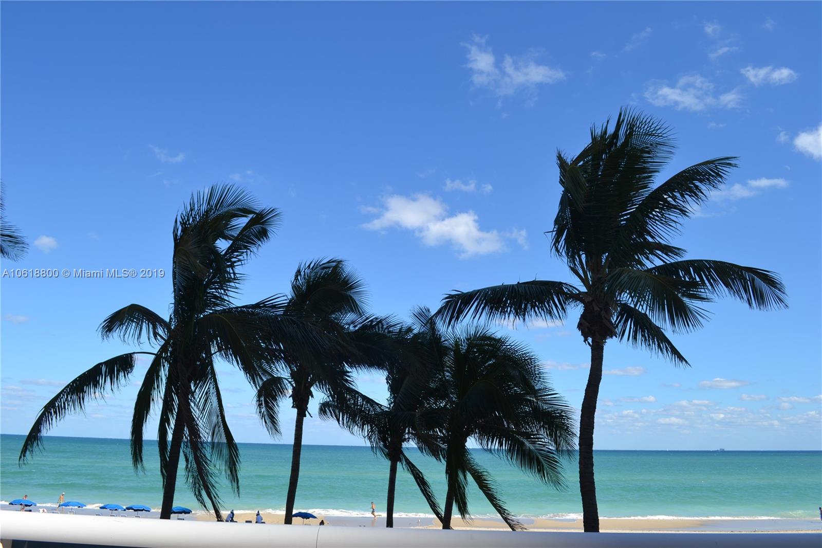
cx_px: 411
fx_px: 616
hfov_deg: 67.4
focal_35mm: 27
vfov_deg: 47.9
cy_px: 274
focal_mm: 18
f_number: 8
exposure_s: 1/250
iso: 100
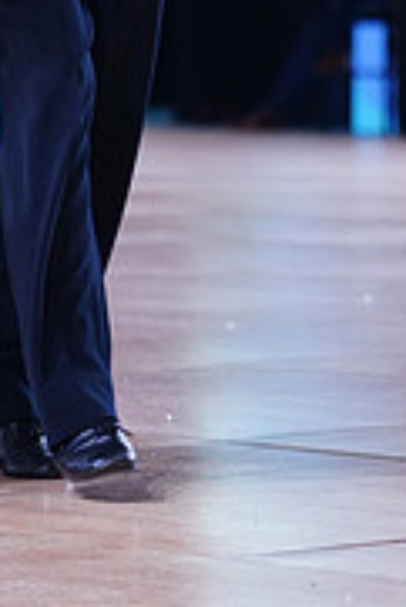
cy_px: -161
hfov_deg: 4.4
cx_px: -159
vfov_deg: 6.5
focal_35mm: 314
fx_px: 5301
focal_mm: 98
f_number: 2.8
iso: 1250
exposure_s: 1/640
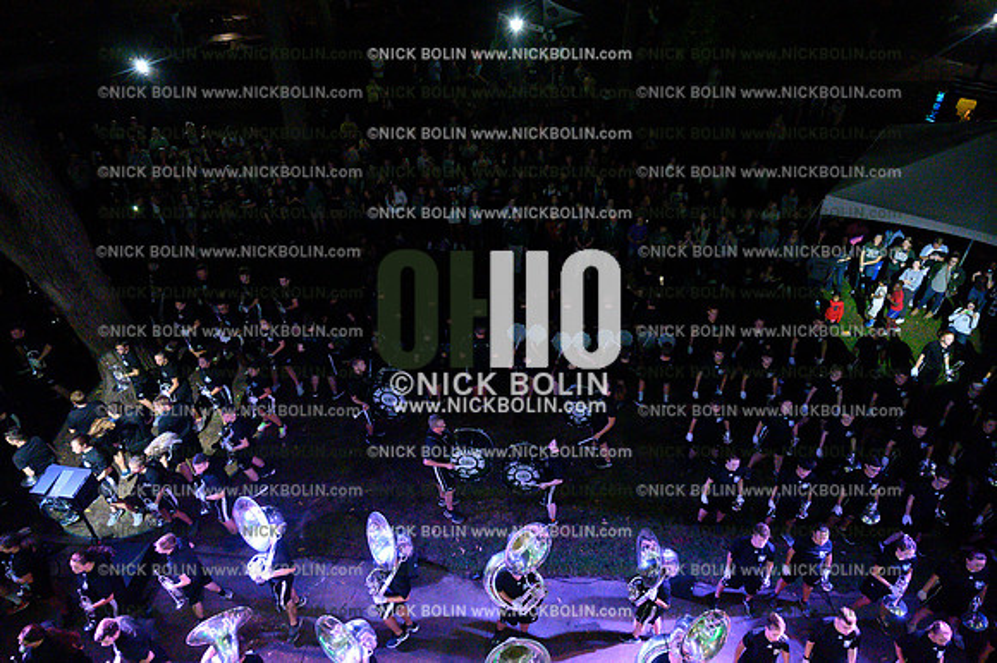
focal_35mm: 24
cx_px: 498
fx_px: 664
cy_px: 332
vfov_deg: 53.1
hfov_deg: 73.8
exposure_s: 1/500
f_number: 4
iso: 51200
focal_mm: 24
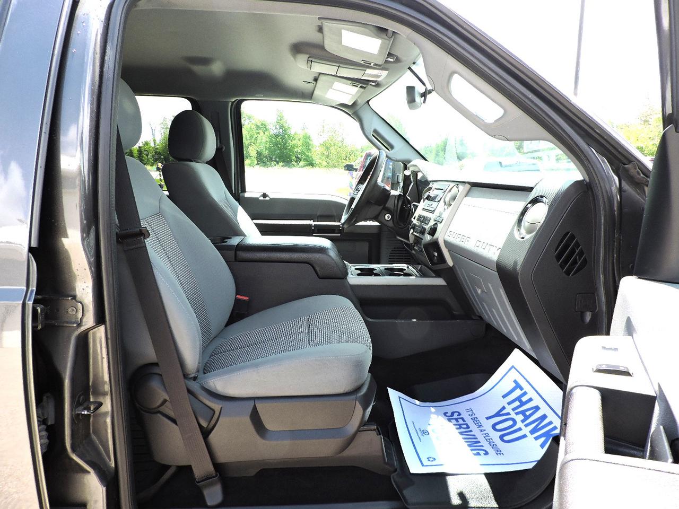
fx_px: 471
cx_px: 340
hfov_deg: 71.6
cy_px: 254
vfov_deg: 56.8
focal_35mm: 24
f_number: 3
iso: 100
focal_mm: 4.3
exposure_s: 1/250
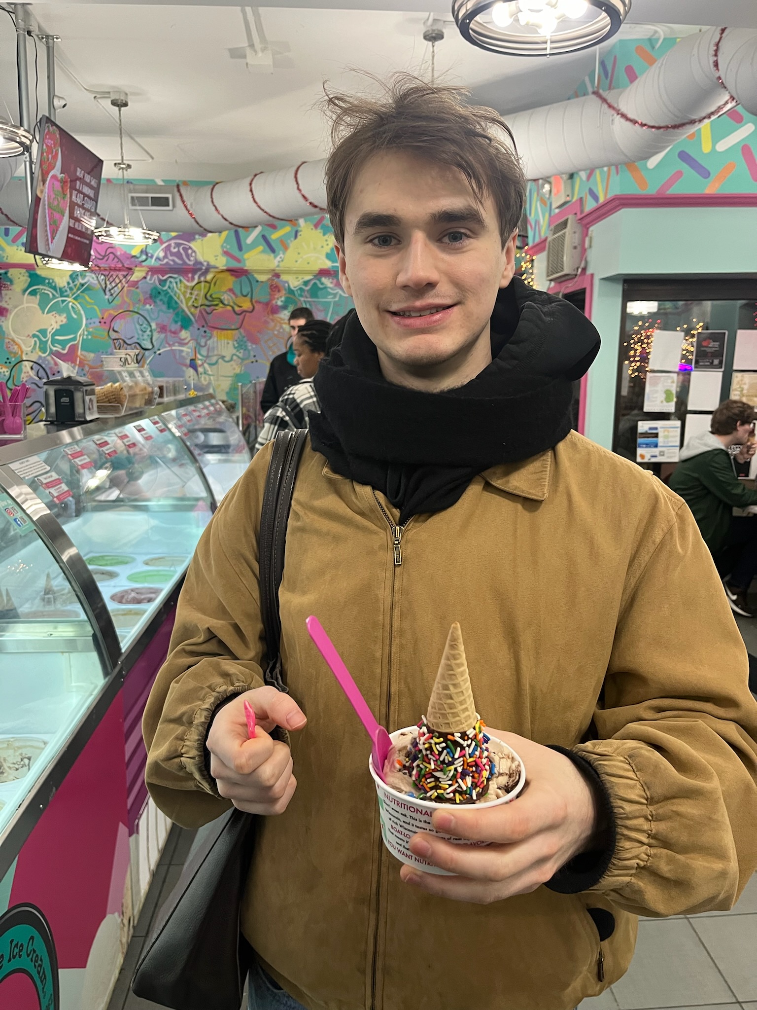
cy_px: 505
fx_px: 758
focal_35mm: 26
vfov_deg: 67.3
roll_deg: -0.9
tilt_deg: -10.9
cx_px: 378
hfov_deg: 53.1
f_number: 1.6
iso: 200
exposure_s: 1/60
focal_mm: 5.1
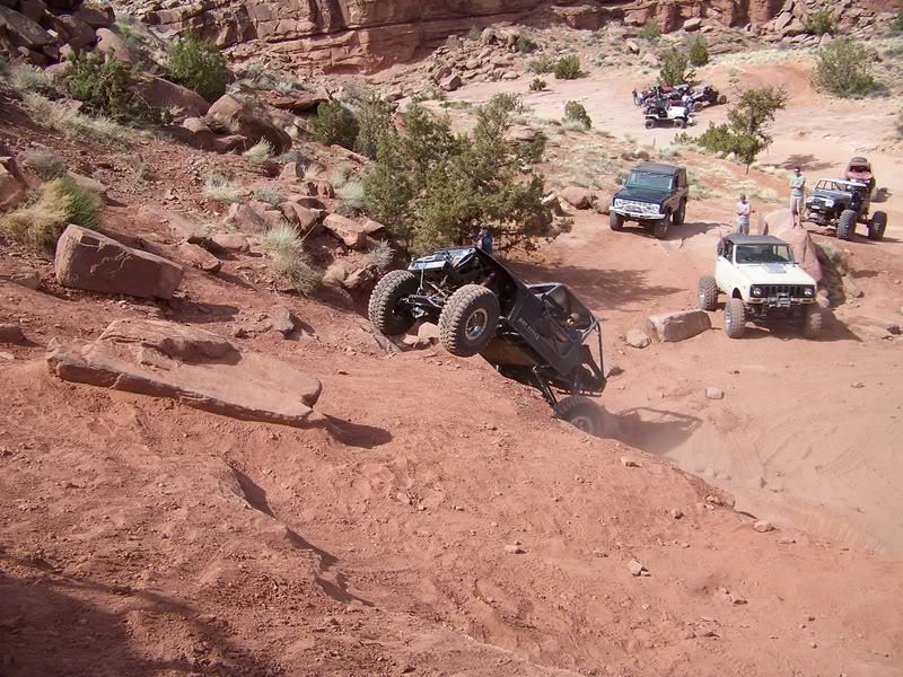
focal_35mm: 36
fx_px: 939
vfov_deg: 39.7
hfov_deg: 51.4
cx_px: 452
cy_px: 338
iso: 64
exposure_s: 1/800
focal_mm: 5.85
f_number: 2.8
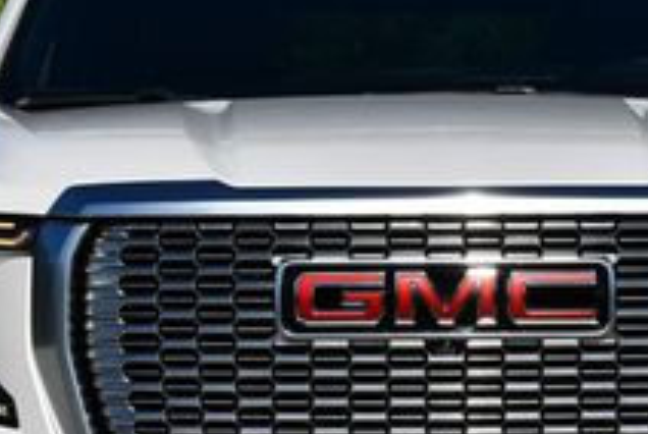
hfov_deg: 9.5
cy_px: 330
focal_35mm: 217
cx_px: 452
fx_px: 3911
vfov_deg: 6.3
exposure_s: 1/320
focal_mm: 36
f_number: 9
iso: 100
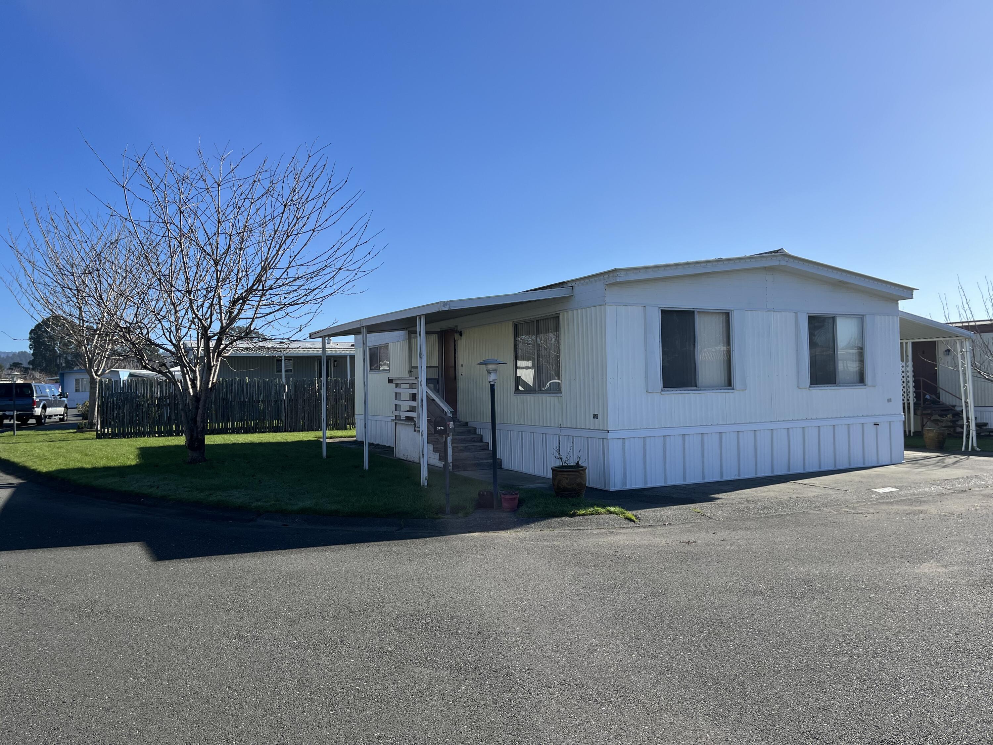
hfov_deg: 67.3
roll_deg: +1.7
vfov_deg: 53.1
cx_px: 496
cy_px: 372
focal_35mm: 26
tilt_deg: +2.5
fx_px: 746
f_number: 1.6
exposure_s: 1/3623
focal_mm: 5.1
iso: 50
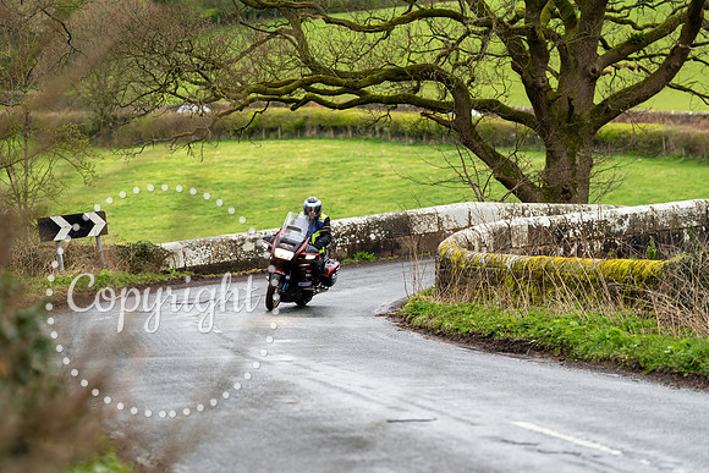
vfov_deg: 7.5
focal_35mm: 182
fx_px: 3585
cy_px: 236
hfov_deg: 11.3
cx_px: 354
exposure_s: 1/1000
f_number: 4
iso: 1000
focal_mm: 182
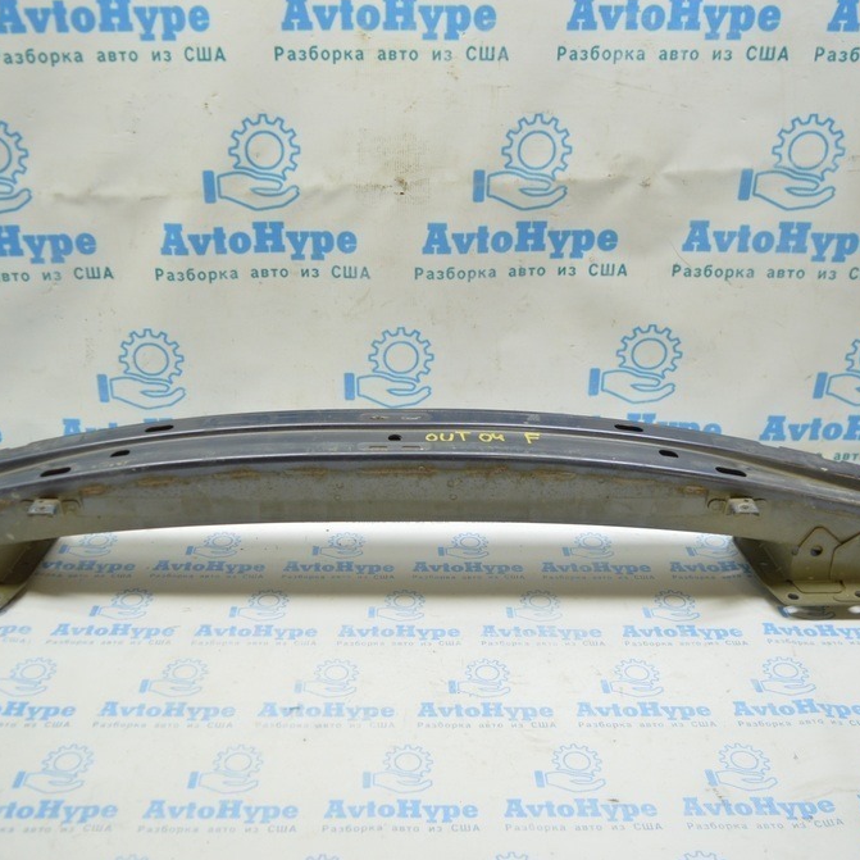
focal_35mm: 35
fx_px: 984
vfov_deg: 47.2
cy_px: 426
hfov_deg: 47.1
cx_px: 385
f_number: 3.5
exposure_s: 1/50
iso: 400
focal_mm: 18
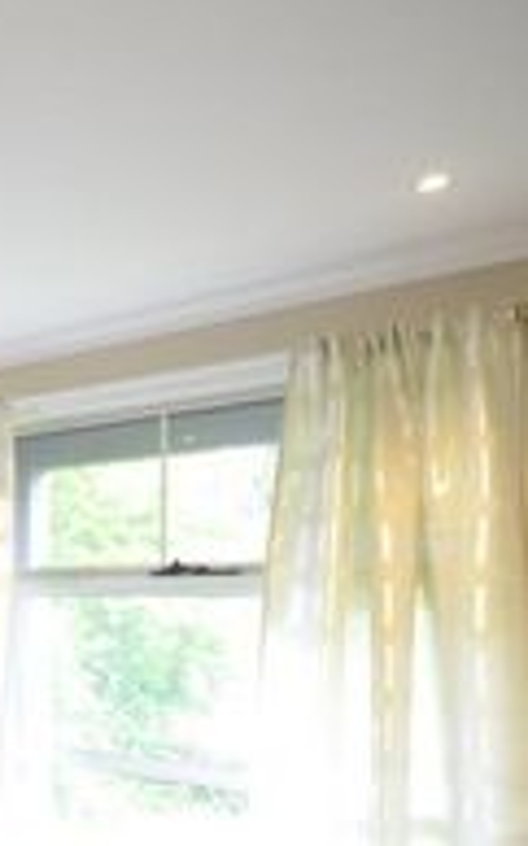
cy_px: 595
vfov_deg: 51.3
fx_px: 853
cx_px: -367
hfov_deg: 23.1
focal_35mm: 37
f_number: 6.3
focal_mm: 10
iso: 800
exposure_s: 1/10
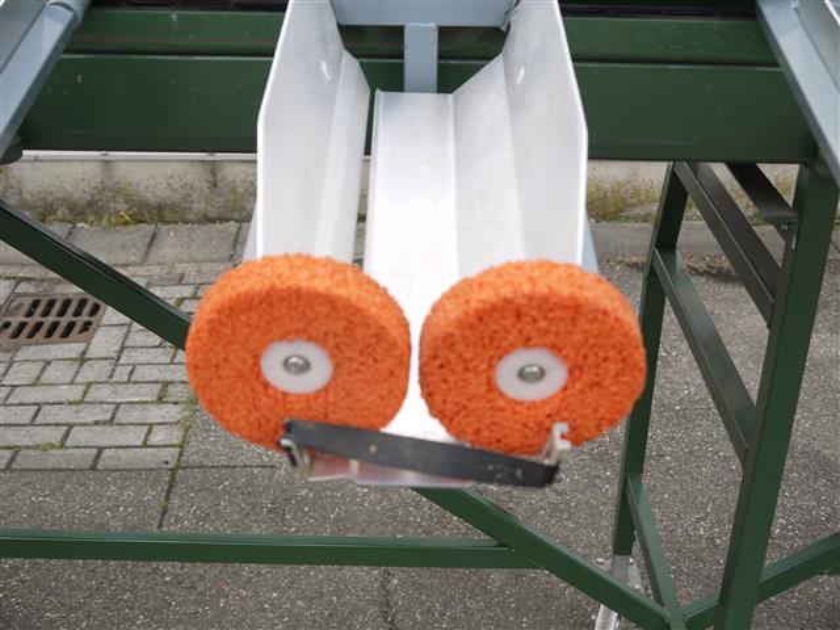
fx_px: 1165
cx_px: 420
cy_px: 315
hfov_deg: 39.7
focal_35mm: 48
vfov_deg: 30.3
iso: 100
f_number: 5
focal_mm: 24
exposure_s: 1/160
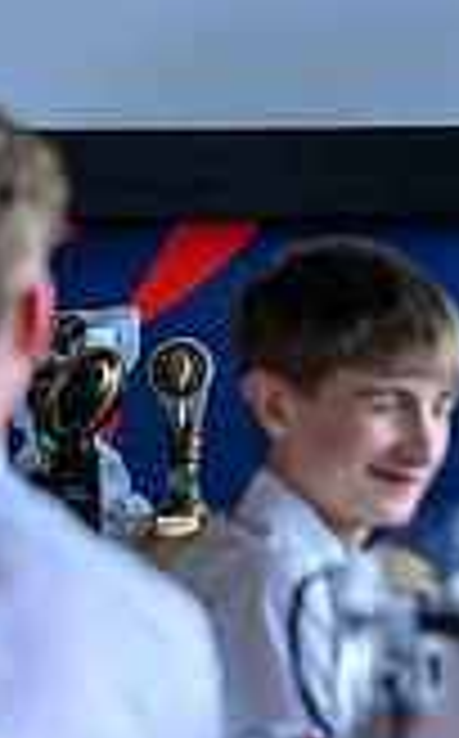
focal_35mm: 559
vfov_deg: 3.8
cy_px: 146
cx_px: 1102
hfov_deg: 2.3
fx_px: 11228
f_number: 3.2
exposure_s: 1/400
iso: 2500
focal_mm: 155
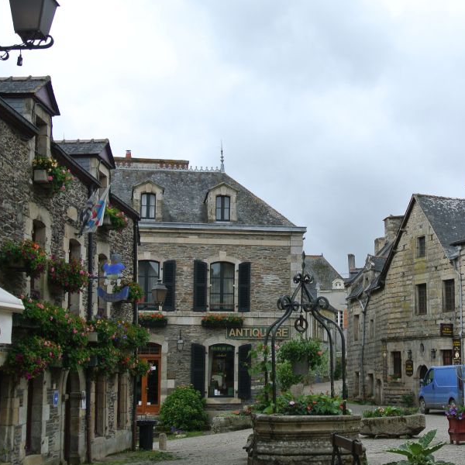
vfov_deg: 28.2
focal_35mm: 61
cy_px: 239
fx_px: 927
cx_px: 313
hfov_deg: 28.0
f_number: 5
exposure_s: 1/400
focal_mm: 15.7
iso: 100
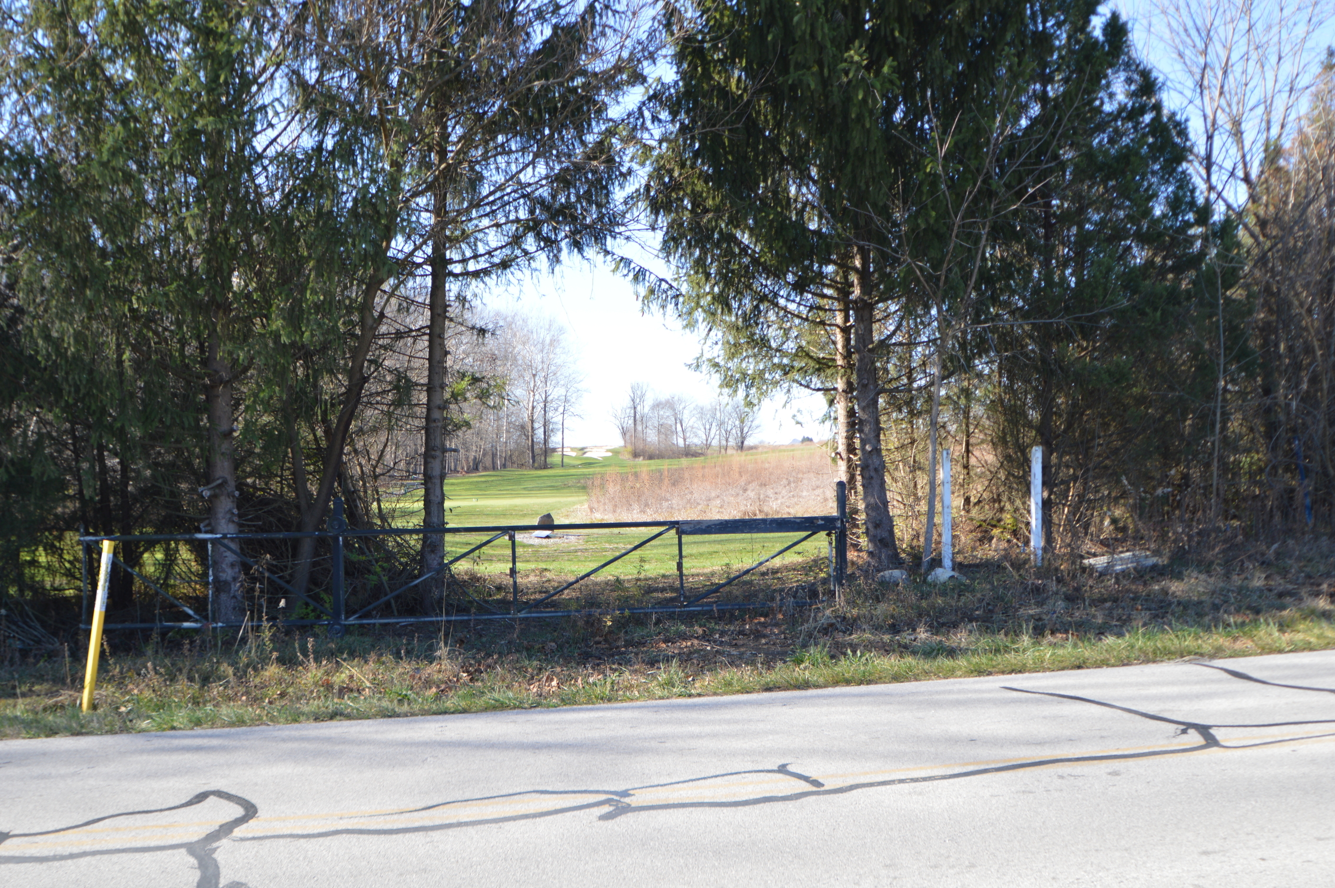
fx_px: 1334
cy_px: 444
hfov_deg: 53.2
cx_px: 668
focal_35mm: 36
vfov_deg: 36.8
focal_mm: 24
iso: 100
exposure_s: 1/125
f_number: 5.6
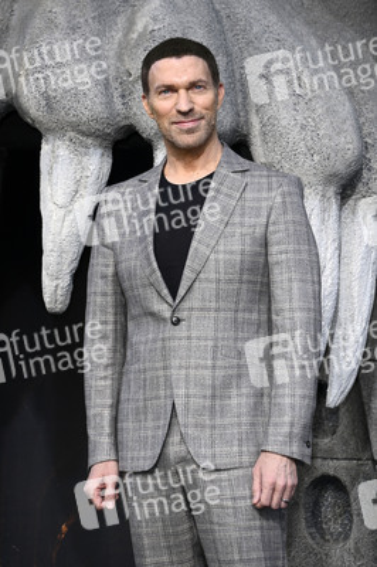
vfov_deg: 10.8
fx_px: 2990
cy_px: 284
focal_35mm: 190
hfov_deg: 7.2
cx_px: 188
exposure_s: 1/250
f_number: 6.3
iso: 250
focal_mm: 190
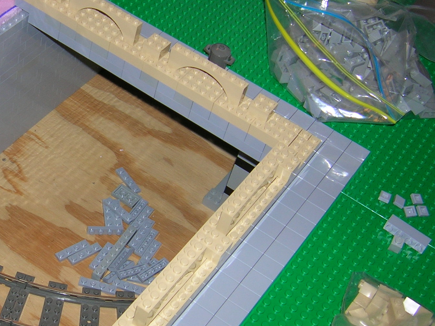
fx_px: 829
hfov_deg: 28.2
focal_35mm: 66
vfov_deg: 22.2
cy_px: 180
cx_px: 41
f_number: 2.9
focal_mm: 5.7
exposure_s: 1/60.1
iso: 50
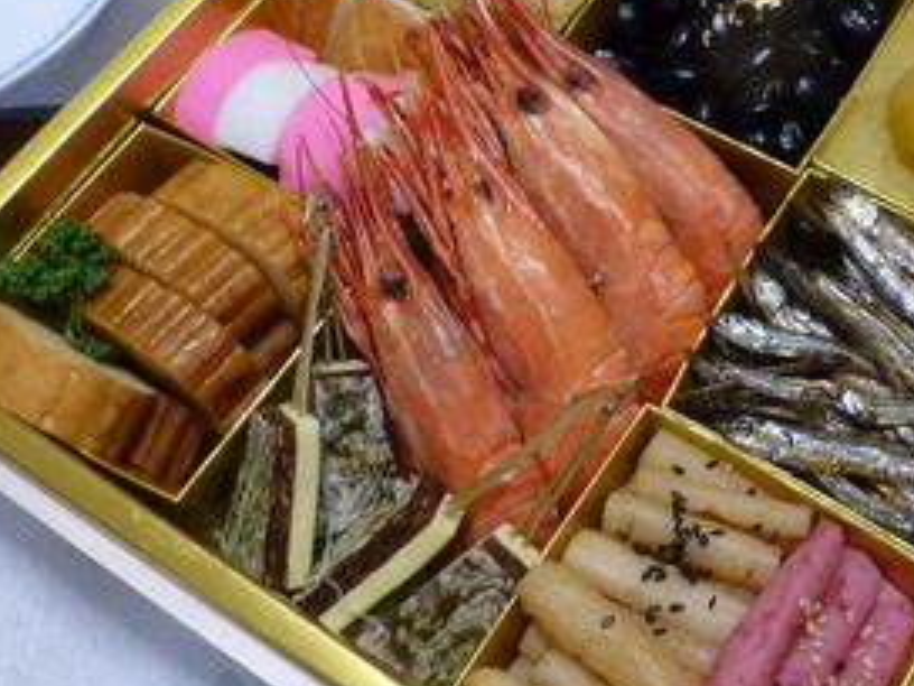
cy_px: 372
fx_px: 977
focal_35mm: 37
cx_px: 615
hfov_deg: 49.2
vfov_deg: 38.6
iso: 400
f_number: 3.3
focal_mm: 4.3
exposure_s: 1/40
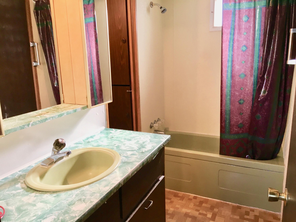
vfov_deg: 48.2
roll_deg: +2.0
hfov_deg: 61.7
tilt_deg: -12.6
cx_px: 148
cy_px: 111
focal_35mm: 29
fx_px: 248
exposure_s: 1/30
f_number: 2.2
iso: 50
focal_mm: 4.15
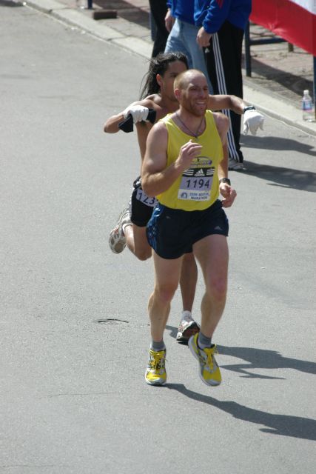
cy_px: 237
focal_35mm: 540
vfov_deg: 3.8
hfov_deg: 2.5
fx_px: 7106
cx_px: 158
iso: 400
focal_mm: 360
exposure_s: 1/500
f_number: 8
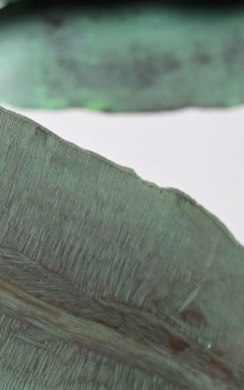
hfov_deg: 10.8
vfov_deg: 17.2
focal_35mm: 121
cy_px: 246
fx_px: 1287
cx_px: 19
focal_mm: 49
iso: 1600
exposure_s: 1/100
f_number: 10
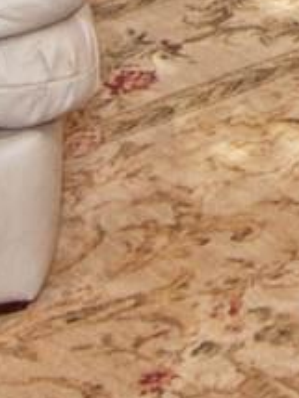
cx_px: 884
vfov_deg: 10.8
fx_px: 1742
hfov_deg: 8.3
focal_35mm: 152
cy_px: -588
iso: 500
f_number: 5
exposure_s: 1/60
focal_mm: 11
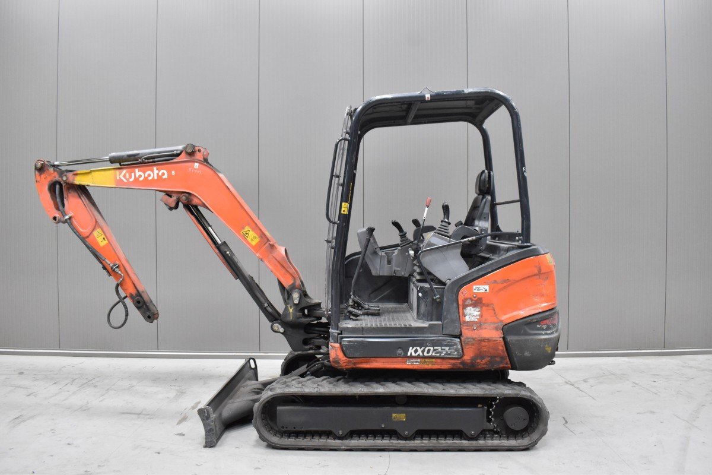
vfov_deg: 47.9
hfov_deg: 67.4
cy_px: 238
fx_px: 534
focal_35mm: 27
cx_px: 356
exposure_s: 1/25
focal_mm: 18
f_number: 5
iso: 1600
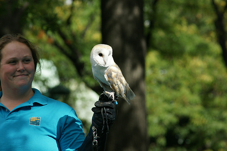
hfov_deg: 6.9
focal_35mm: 300
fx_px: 1892
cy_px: 76
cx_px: 114
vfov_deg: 4.6
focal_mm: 200
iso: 400
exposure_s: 1/640
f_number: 8
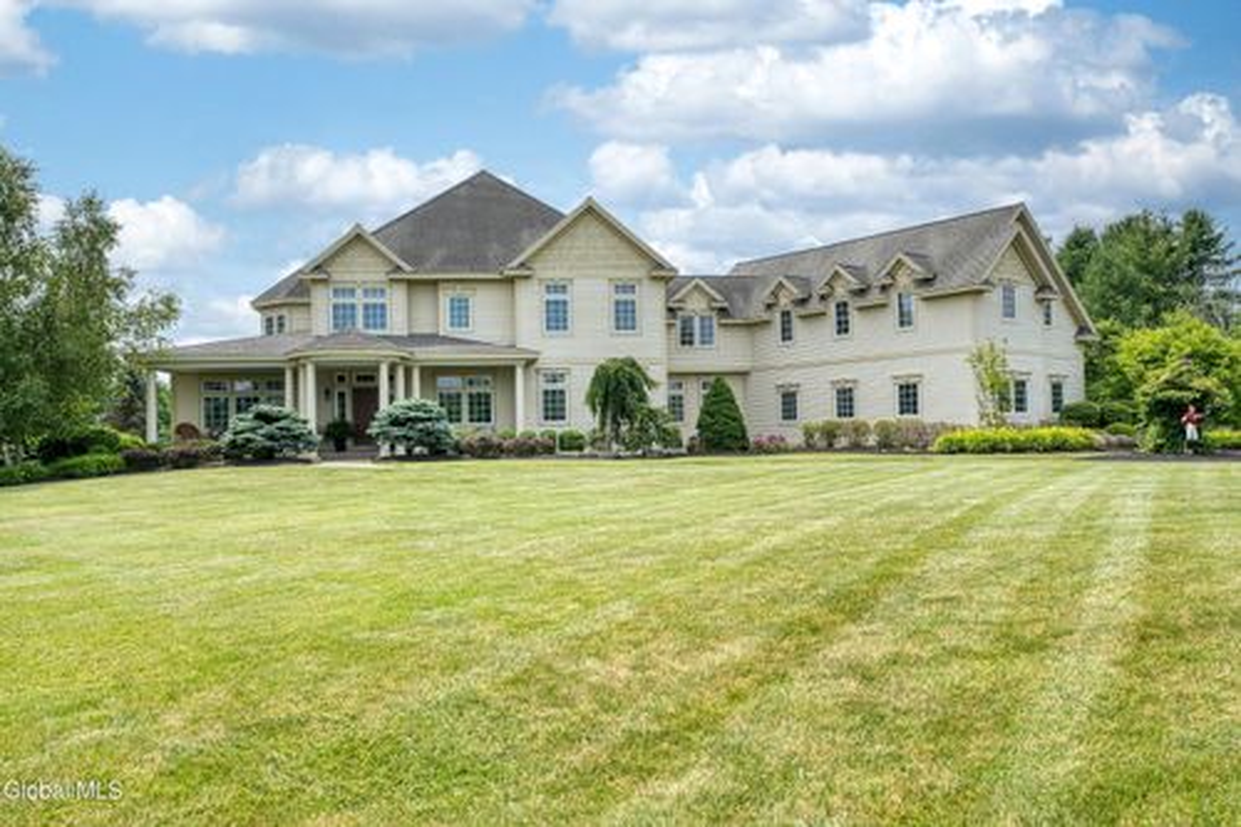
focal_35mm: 29
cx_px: 620
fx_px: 999
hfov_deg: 63.7
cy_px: 414
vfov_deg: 44.9
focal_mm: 29
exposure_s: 1/320
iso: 160
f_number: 9
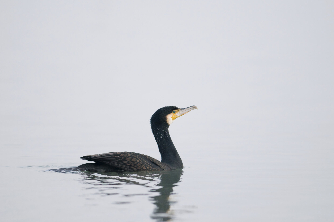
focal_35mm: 450
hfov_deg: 4.6
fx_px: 4170
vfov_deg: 3.0
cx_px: 167
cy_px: 111
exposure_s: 1/1000
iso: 400
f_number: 2.8
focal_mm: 300
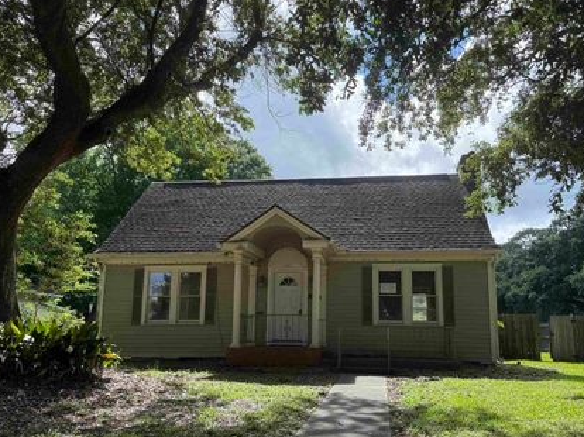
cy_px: 257
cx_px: 315
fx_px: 489
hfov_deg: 61.6
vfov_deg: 48.0
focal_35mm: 29
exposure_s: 1/1727
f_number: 1.78
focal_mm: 6.76
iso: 100
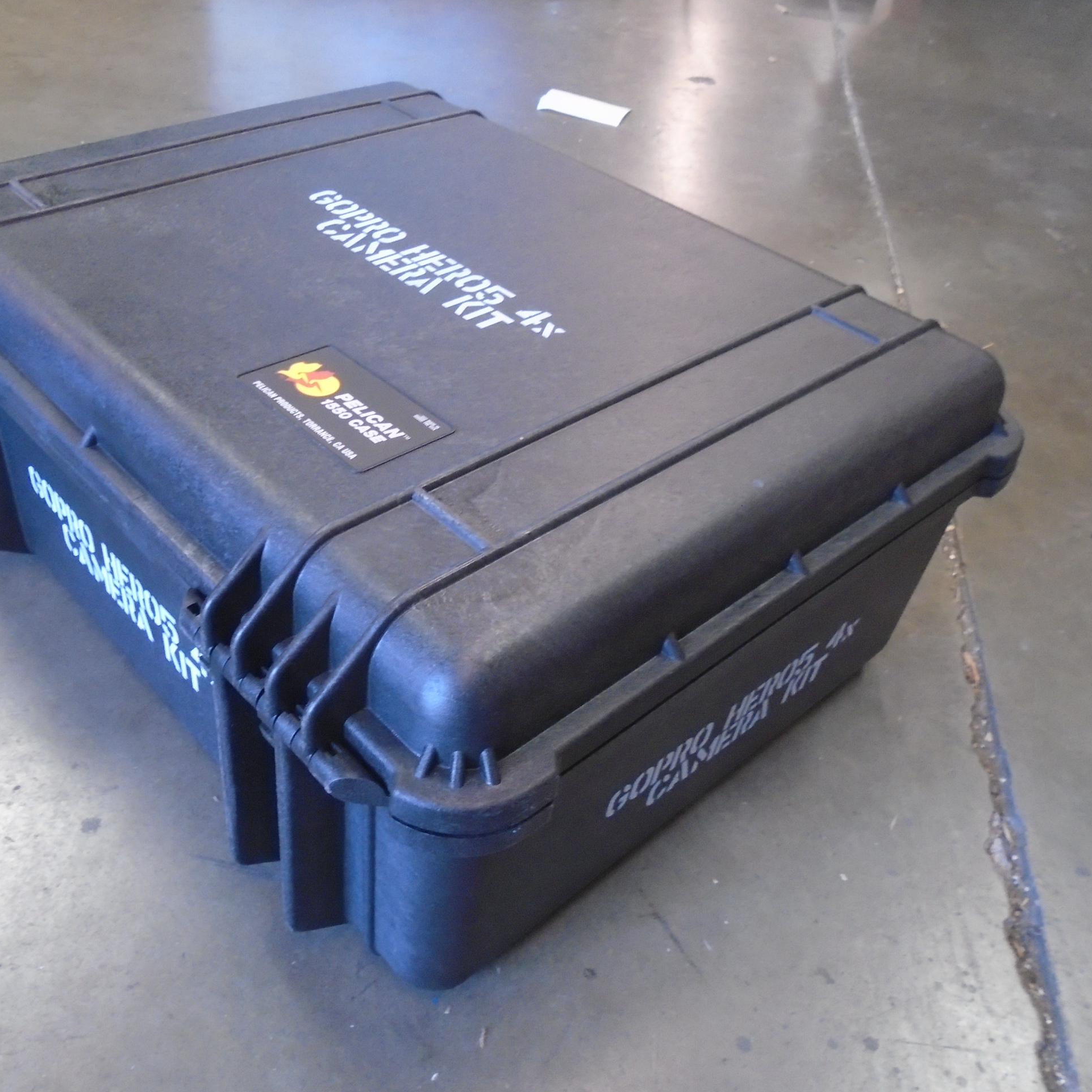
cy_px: 548
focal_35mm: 31
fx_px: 1106
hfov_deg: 52.2
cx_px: 444
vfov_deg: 52.5
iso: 320
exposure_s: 1/30
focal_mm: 4.6
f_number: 3.2
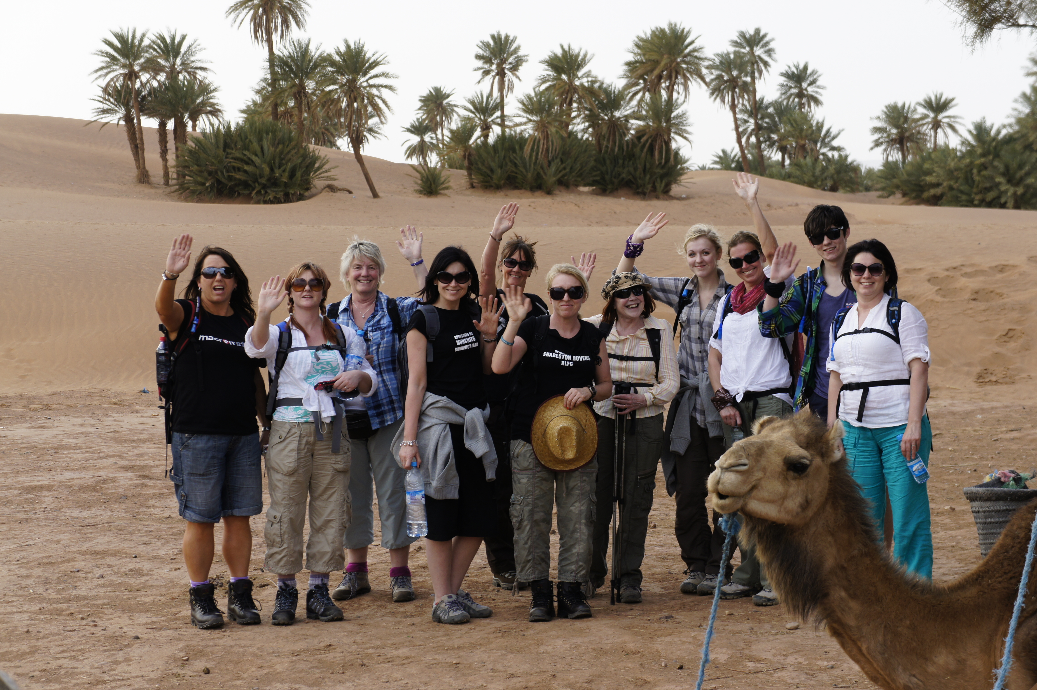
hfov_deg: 24.6
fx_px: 2375
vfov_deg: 16.5
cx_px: 518
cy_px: 345
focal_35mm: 82
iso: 200
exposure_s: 1/125
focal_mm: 55
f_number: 6.3
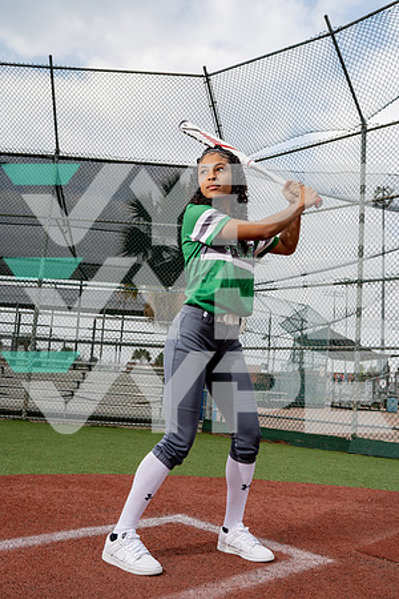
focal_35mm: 35
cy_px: 300
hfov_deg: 37.9
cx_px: 200
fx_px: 582
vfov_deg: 54.4
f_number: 8
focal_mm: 35
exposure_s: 1/250
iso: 125
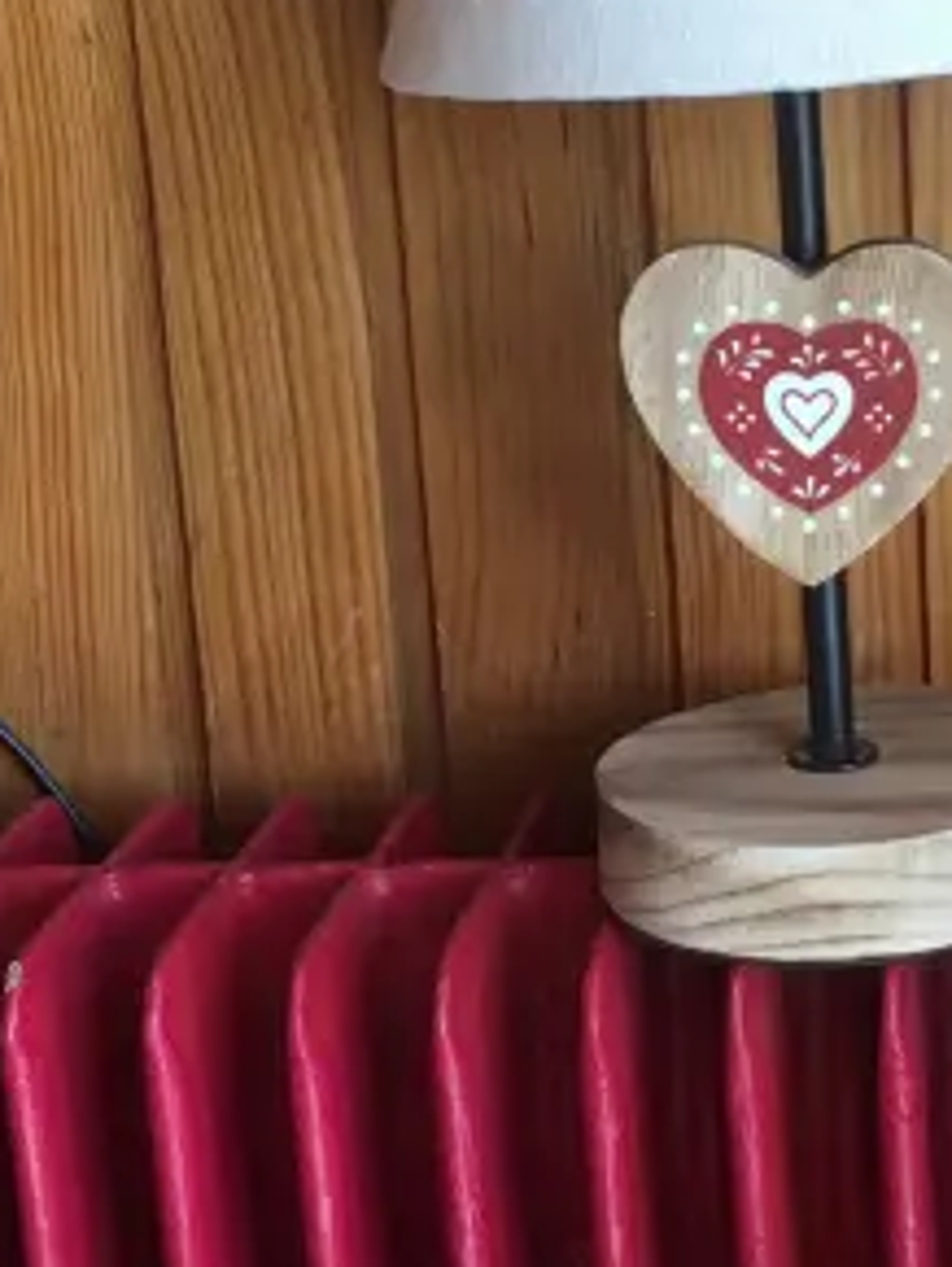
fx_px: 2929
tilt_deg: -15.4
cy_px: 463
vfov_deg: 24.3
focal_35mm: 80
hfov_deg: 18.2
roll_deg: +3.4
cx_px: 799
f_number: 2.2
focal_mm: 4.15
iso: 32
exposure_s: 1/33
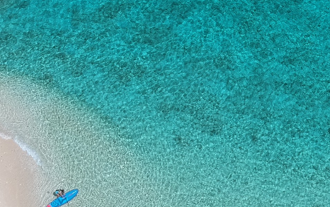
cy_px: 19
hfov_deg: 24.3
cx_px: 291
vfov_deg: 15.5
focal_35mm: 83
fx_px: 747
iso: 100
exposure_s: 1/2000
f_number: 2.6
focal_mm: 4.49
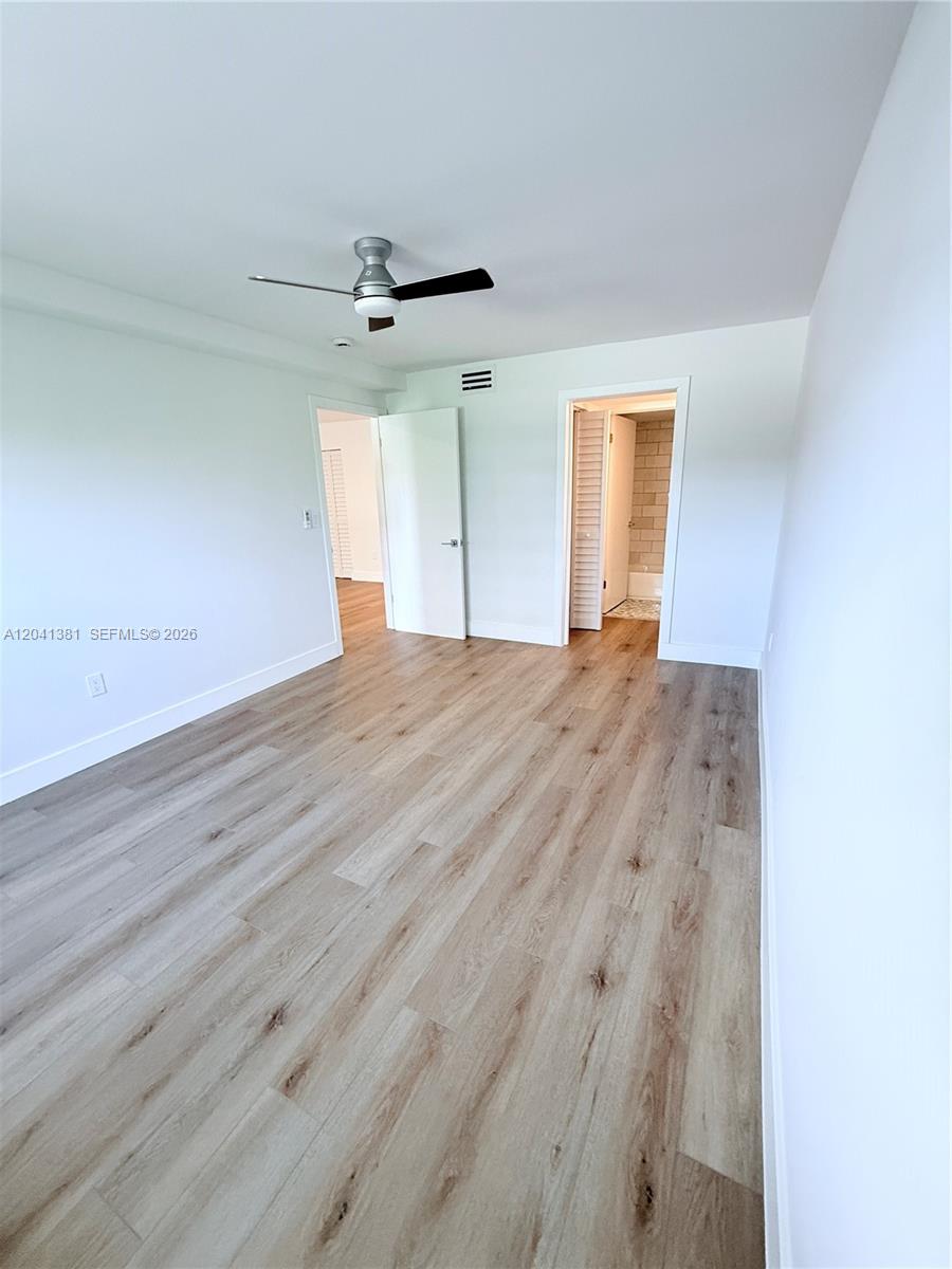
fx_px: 513
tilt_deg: -15.2
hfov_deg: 85.7
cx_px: 476
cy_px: 634
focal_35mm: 14
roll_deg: +1.0
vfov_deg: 102.1
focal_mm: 2.22
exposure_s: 1/99
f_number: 2.2
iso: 400
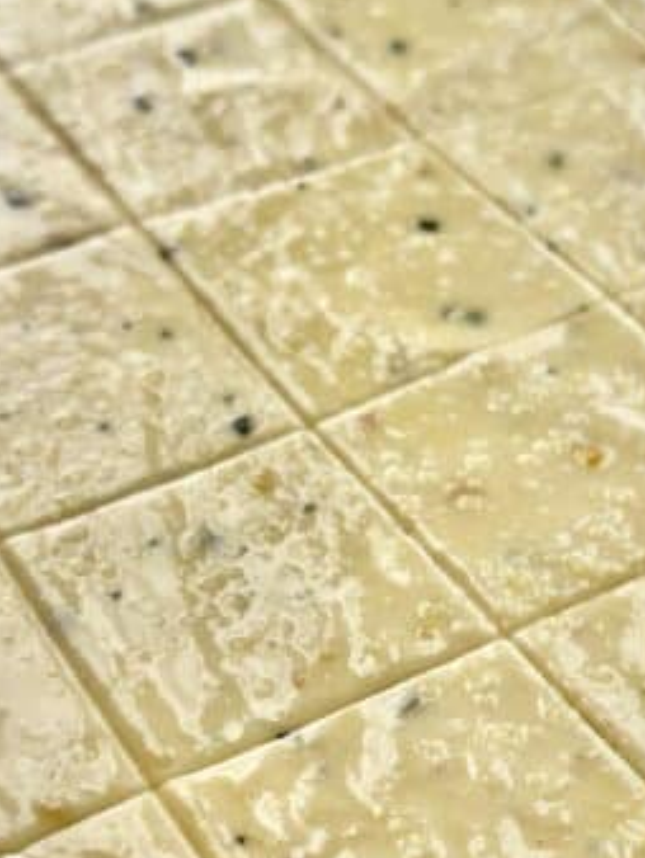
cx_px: 456
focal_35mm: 71
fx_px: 1762
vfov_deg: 27.1
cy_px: 622
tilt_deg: -48.7
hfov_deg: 20.6
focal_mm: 6.86
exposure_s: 1/971
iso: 80
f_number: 1.78
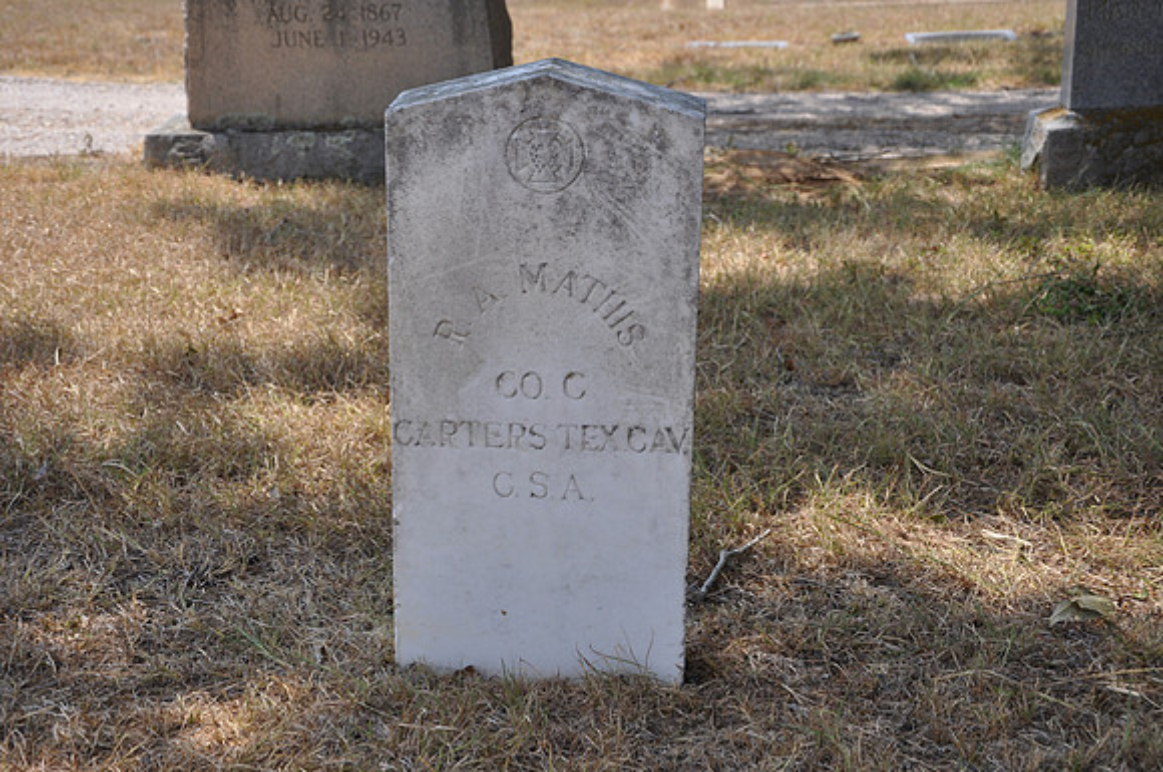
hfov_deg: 35.1
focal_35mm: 57
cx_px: 582
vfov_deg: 23.7
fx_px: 1839
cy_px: 386
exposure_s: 1/160
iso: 200
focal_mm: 38
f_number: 6.3
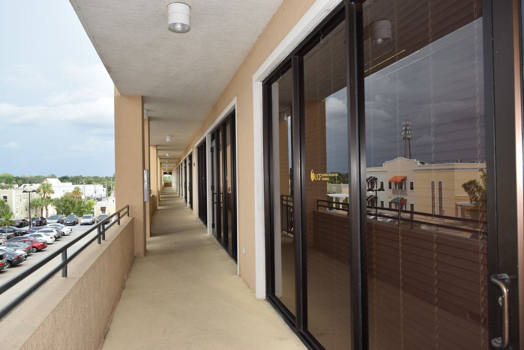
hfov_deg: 67.4
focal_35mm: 27
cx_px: 262
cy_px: 175
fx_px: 393
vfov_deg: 47.9
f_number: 5.6
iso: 320
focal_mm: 18
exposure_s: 1/125
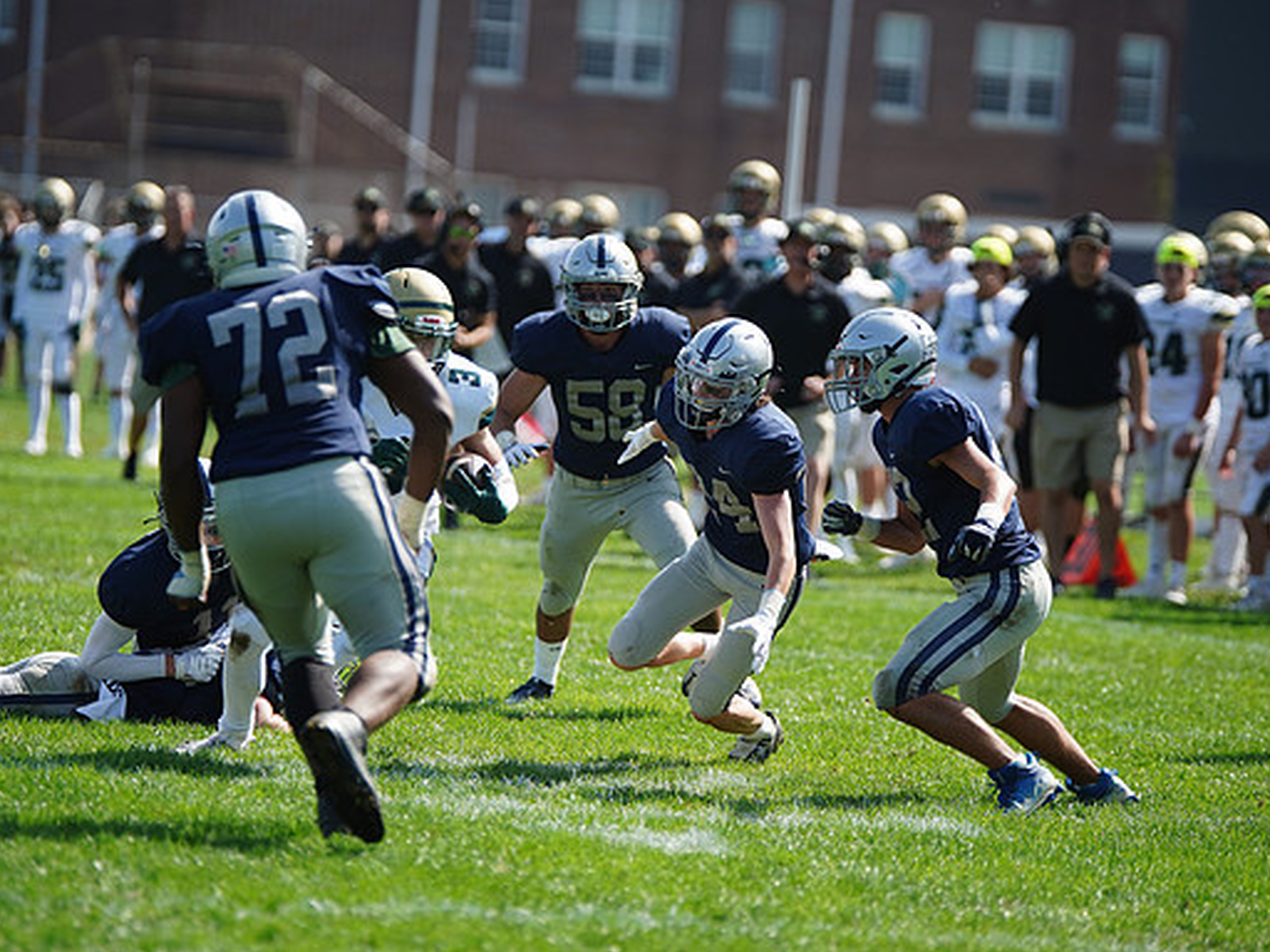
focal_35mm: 255
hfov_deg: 7.8
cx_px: 593
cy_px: 475
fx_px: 9356
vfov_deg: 5.8
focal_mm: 234
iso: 400
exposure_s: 1/3200
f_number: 2.8
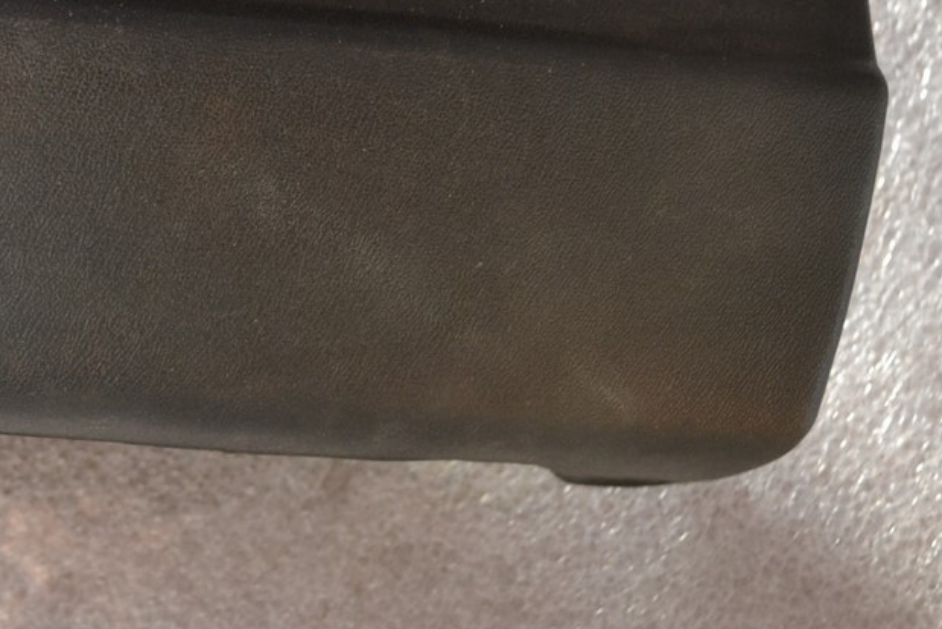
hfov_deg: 23.4
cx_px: 138
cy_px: 110
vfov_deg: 16.0
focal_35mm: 85
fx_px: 2225
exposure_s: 1/60
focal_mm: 26
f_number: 4.2
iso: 720
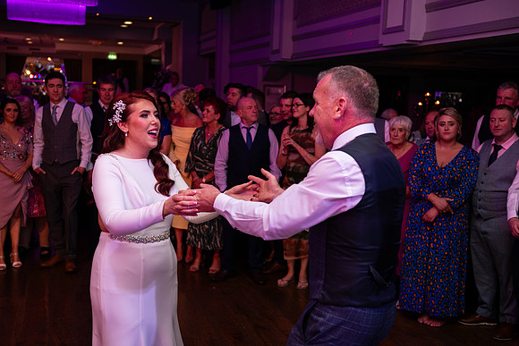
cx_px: 260
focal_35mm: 45
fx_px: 649
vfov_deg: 29.9
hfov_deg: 43.6
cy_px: 173
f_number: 3.5
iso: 500
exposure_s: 1/160
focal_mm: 45
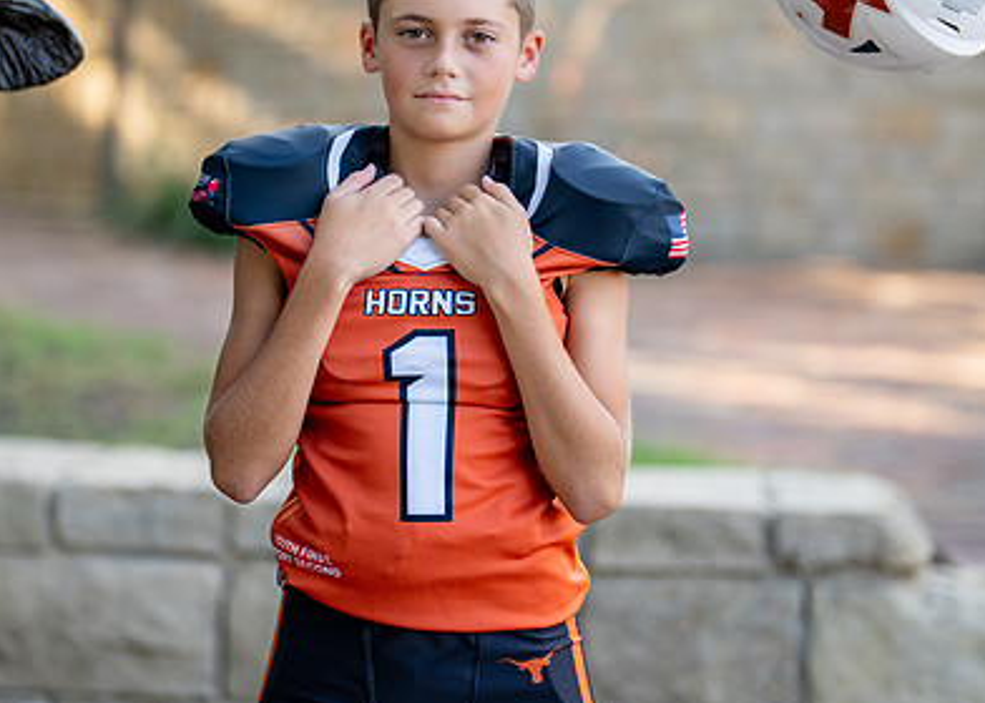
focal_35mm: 93
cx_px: 444
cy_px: 292
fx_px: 2602
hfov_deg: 21.4
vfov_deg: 15.4
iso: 200
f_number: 1.2
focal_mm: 50
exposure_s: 1/1600
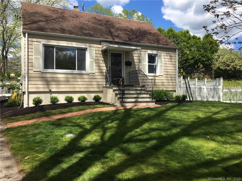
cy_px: 90
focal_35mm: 29
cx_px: 121
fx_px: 203
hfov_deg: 61.7
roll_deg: +2.3
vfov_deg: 48.2
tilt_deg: +0.5
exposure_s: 1/1451
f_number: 2.2
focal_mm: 4.15
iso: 25
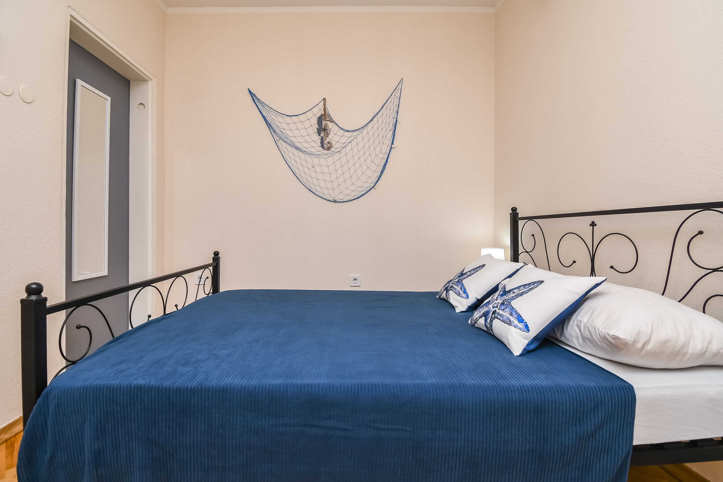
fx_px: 301
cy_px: 241
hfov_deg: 100.4
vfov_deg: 77.3
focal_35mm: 15
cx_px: 362
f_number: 7.1
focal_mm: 10
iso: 200
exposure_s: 1/100
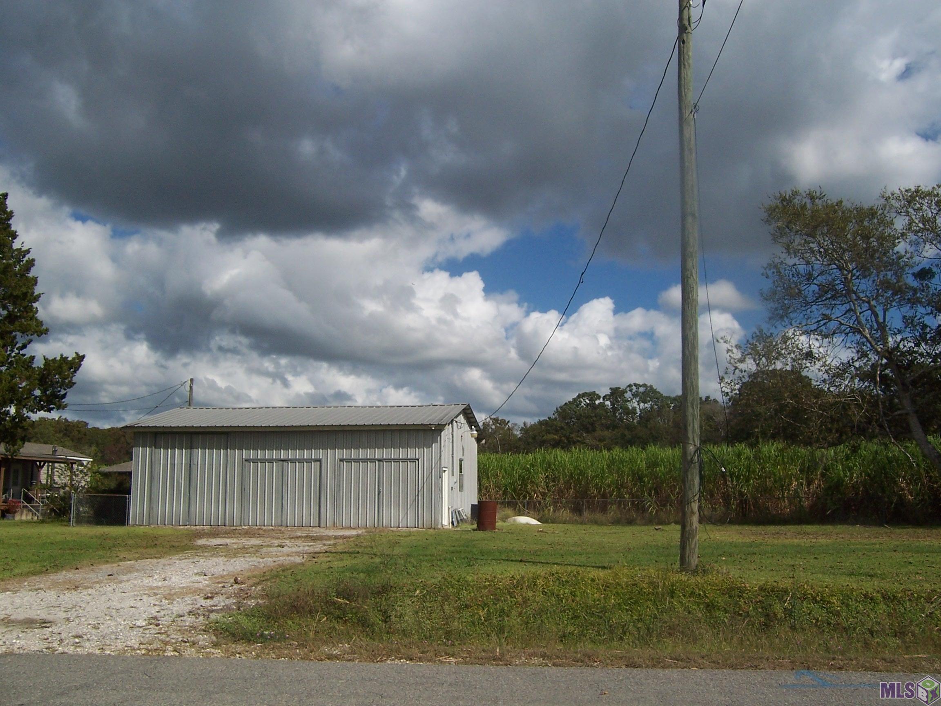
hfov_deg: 55.4
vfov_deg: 42.9
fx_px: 897
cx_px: 470
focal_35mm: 33
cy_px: 353
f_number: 5.6
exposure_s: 1/1000
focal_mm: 5.5
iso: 80
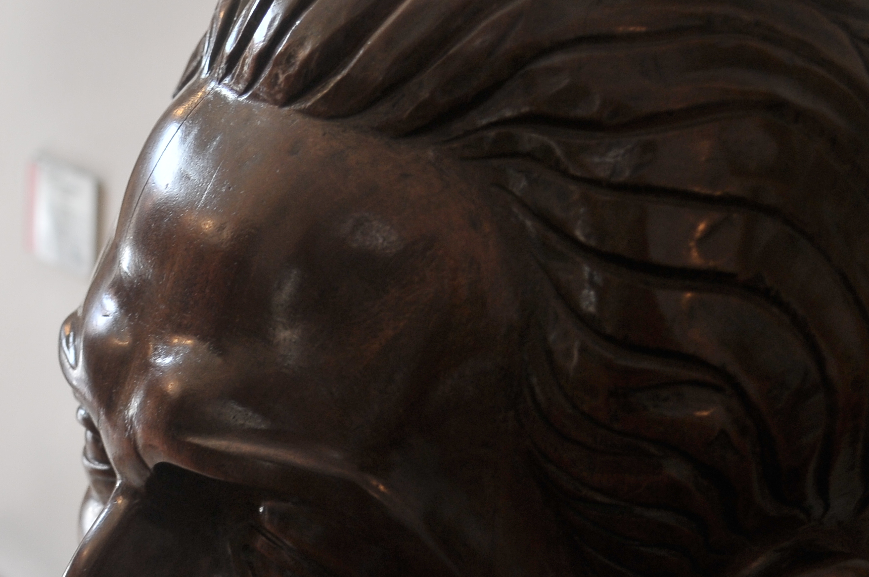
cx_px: 101
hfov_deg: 31.0
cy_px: 548
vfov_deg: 21.2
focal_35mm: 62
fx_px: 1500
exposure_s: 1/50
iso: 200
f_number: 2.8
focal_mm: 17
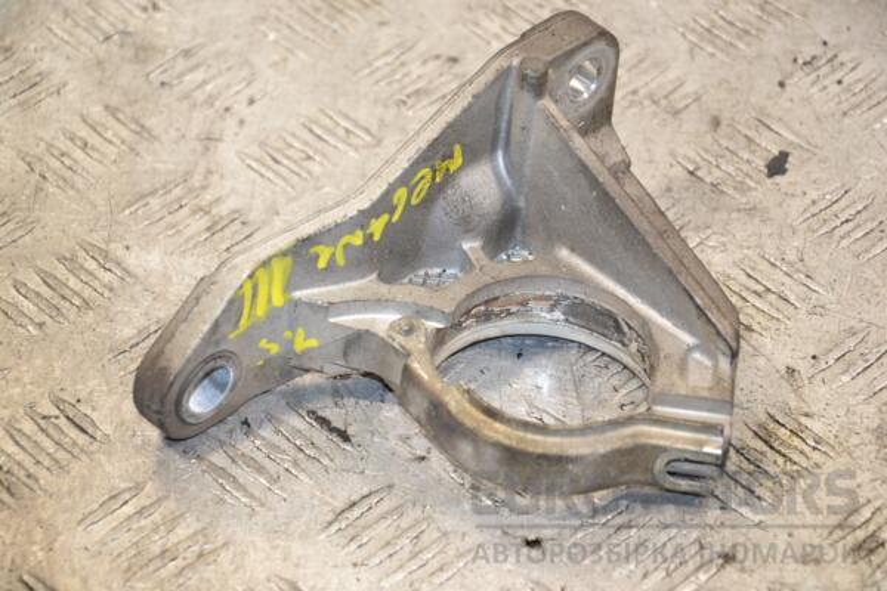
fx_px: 3400
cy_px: 296
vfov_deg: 9.9
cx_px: 444
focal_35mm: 138
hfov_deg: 14.9
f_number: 5.6
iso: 800
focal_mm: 92
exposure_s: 1/100
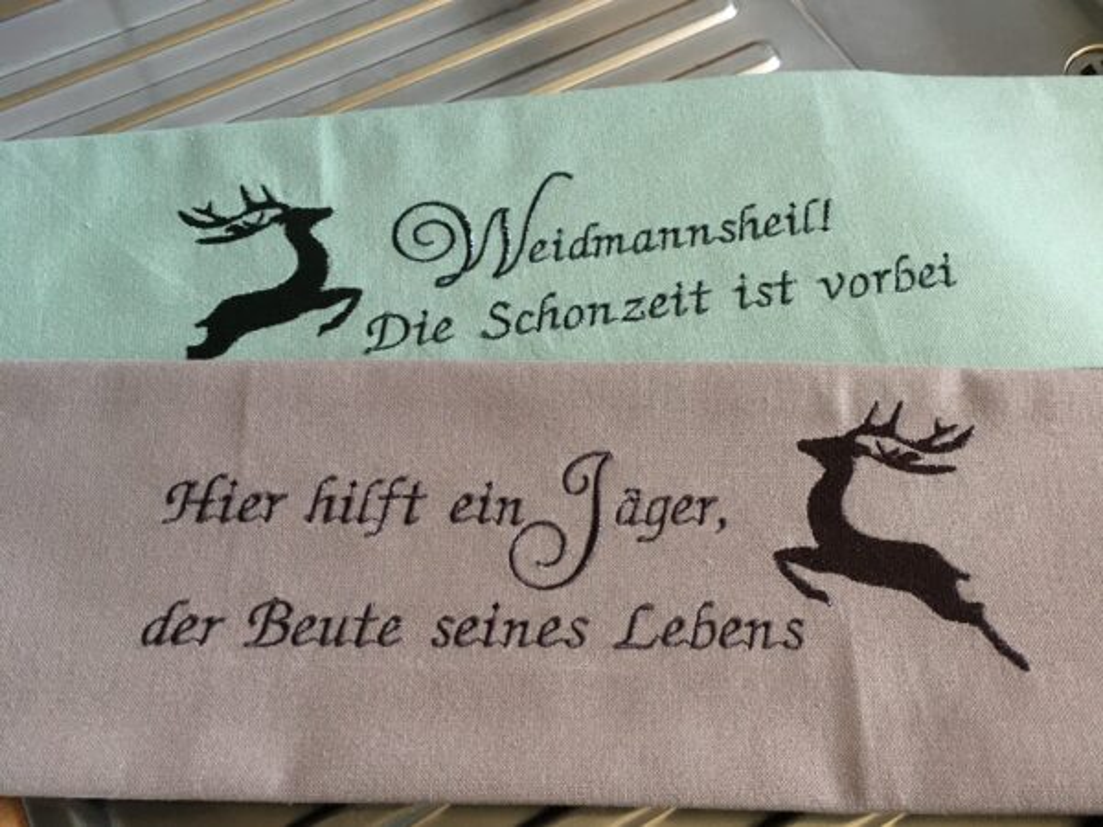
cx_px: 552
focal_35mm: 29
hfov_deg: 61.7
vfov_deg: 48.2
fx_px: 924
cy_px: 414
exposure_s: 1/33
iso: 125
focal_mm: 4.15
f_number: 2.2
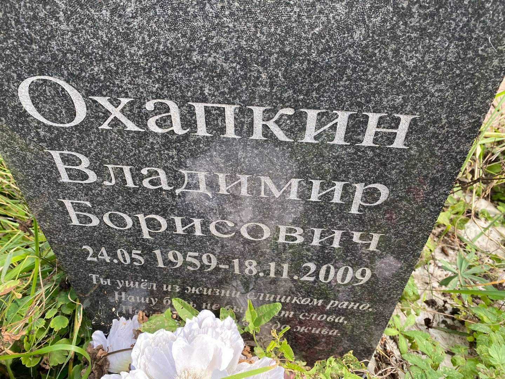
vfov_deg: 53.1
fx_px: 379
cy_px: 190
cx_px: 252
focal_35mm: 26
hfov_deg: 67.3
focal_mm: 4.25
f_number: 1.8
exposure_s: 1/141
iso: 32
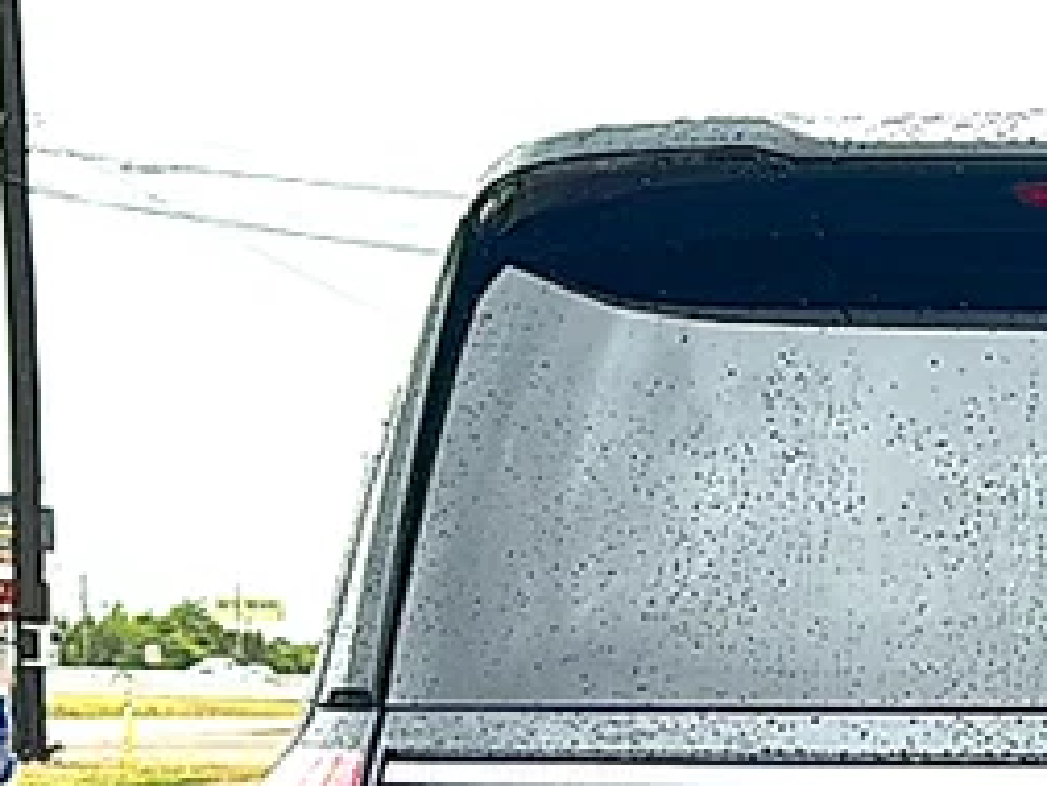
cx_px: 1304
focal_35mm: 105
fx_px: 3177
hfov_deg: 17.7
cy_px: 1061
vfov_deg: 13.5
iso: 80
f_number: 1.78
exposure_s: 1/187
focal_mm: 6.86
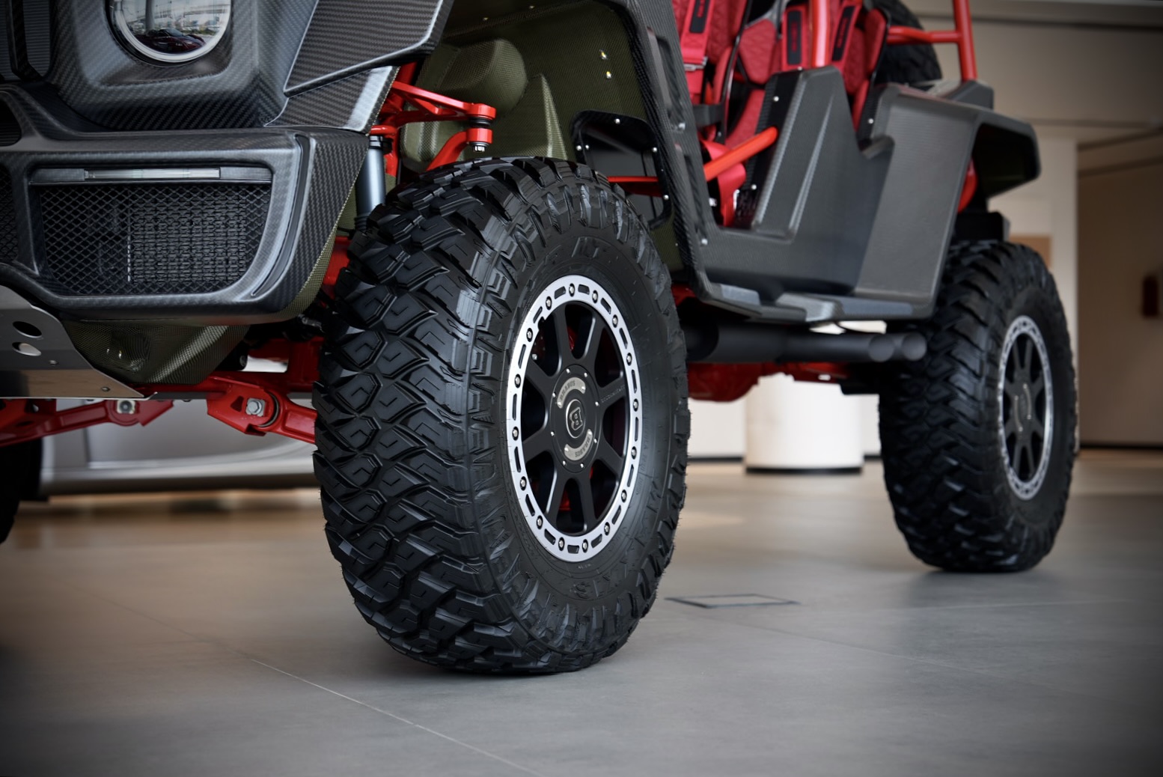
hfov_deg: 28.8
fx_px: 2263
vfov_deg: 19.5
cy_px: 388
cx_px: 582
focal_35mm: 70
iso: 80
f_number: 2.8
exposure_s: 1/60
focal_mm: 70
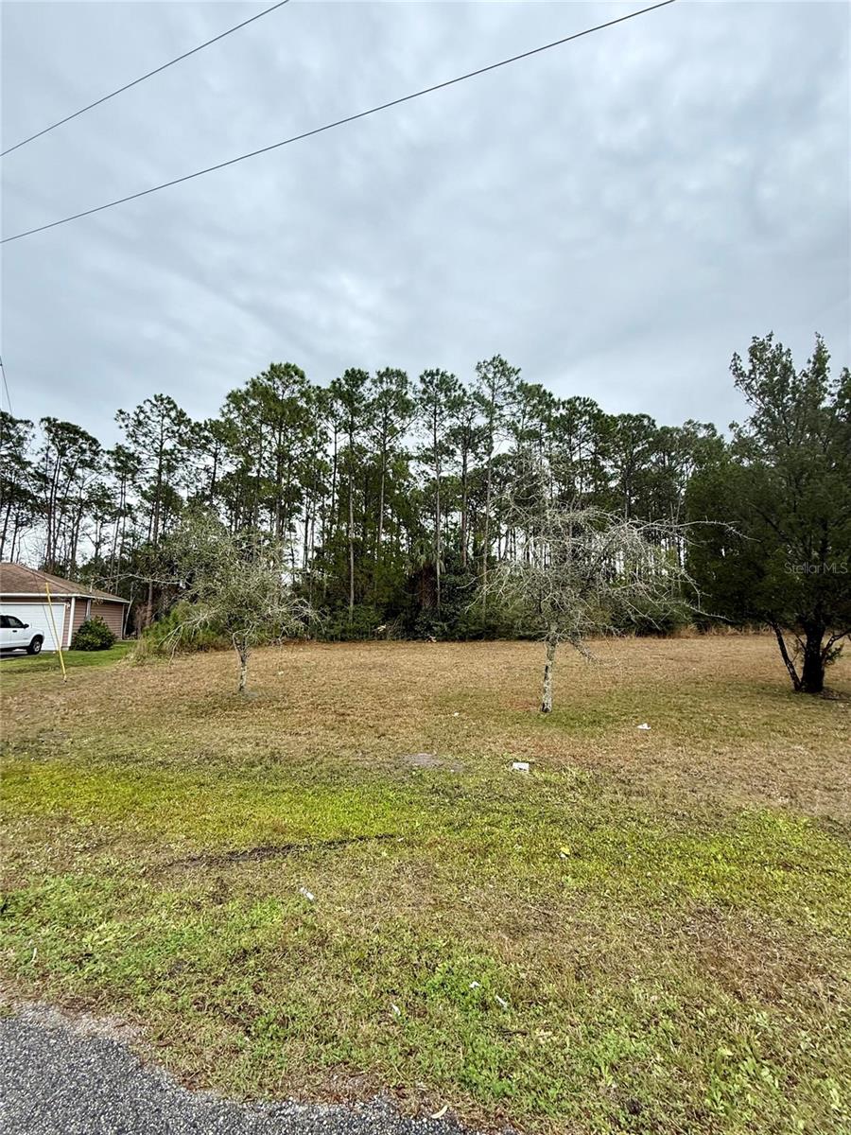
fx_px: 459
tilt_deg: +4.4
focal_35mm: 14
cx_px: 426
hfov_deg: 85.7
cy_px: 568
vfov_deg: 102.1
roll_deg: -1.5
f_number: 2.2
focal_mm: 2.22
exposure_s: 1/490
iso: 50
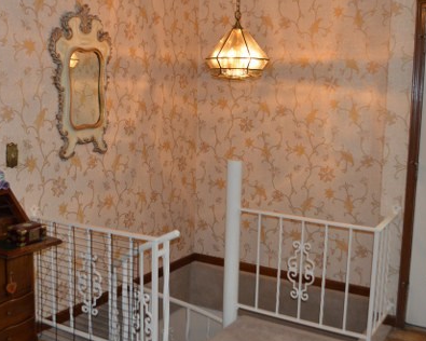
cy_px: 142
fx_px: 517
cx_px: 197
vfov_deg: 36.4
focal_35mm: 41
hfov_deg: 44.8
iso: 800
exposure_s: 1/60
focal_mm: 18
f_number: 3.5
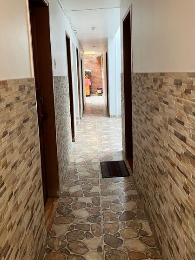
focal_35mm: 31
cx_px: 95
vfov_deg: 58.0
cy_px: 107
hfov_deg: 45.4
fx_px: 233
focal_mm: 5.1
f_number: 1.6
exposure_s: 1/60
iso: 160
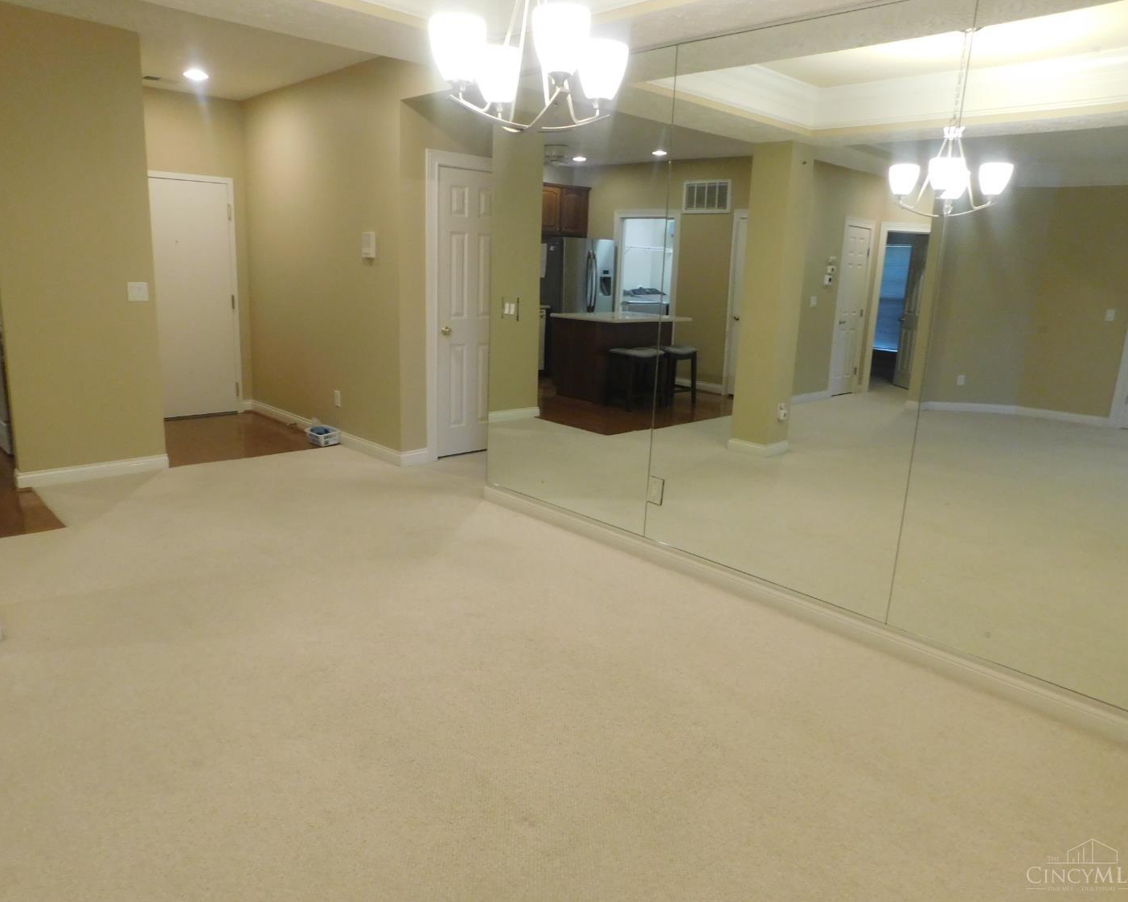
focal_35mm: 24
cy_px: 451
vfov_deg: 58.8
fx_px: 801
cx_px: 547
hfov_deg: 70.3
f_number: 3
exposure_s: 1/30
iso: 320
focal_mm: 4
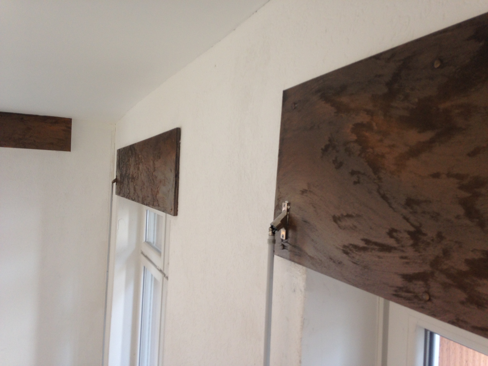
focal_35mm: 33
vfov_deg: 42.9
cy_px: 183
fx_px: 465
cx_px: 244
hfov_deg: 55.4
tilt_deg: -1.0
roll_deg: -2.8
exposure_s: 1/20
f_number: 2.4
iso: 64
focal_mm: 4.12
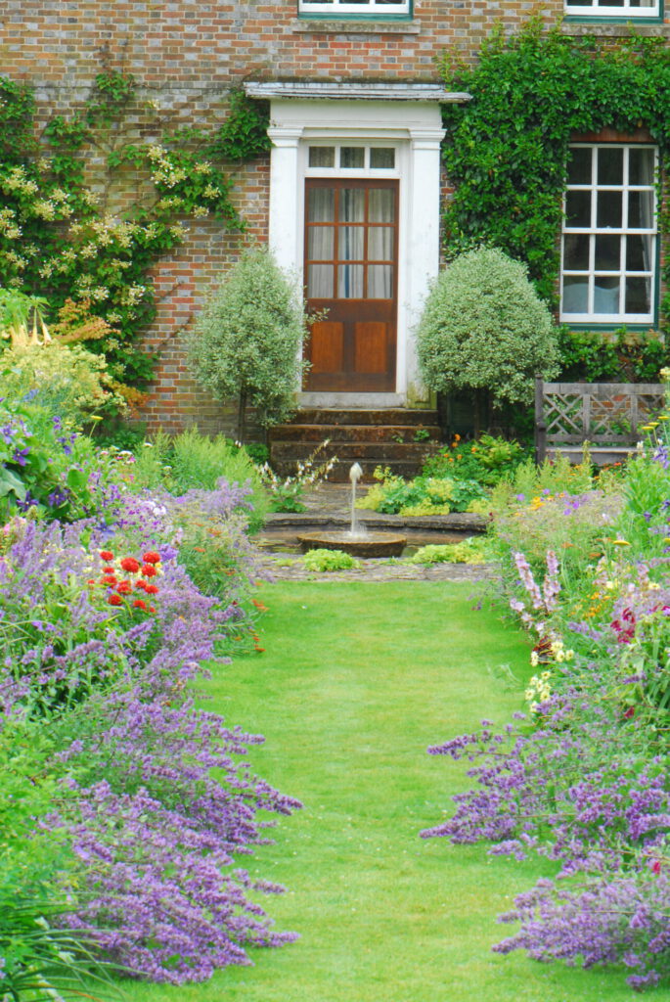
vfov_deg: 13.0
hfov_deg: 8.7
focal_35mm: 158
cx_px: 335
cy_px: 501
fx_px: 4386
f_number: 16
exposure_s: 1/20
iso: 250
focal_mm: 105
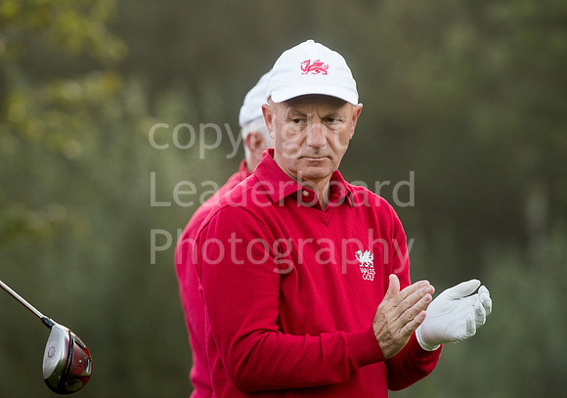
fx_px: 5192
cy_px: 190
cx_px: 269
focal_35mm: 324
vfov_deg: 4.4
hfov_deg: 6.3
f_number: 7.1
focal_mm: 300
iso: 1000
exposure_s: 1/640
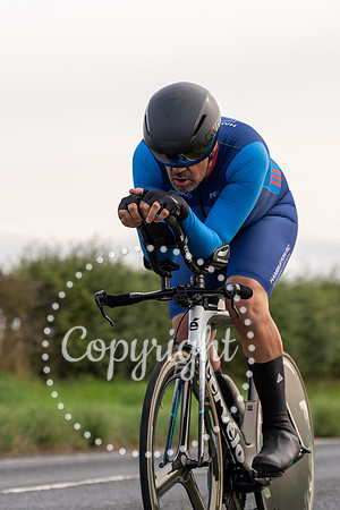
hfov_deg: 8.2
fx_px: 2359
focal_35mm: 167
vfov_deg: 12.3
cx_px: 141
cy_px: 255
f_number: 4
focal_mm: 111
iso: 200
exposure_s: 1/1000
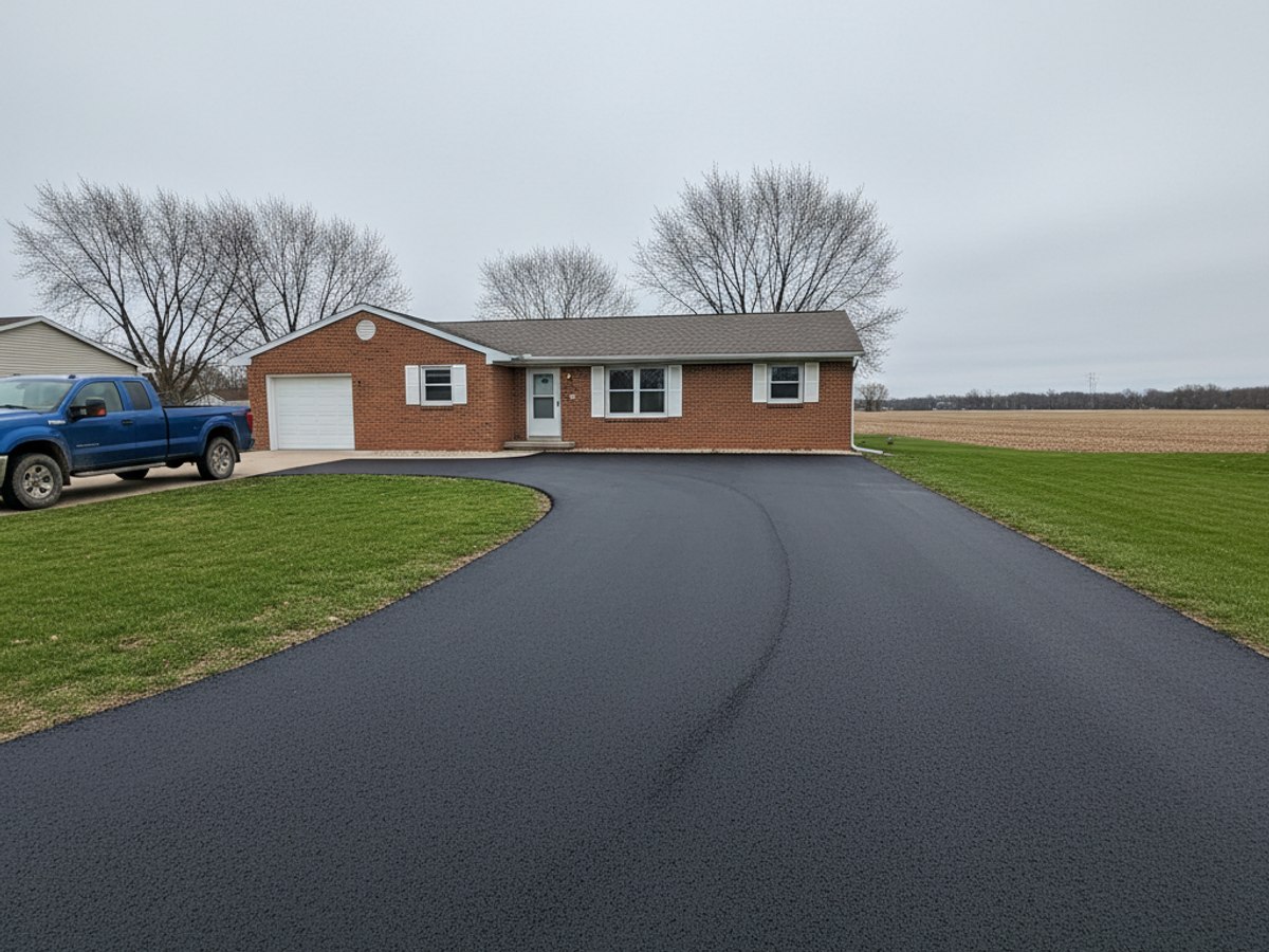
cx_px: 634
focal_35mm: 23
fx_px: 843
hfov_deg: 73.9
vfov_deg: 58.9
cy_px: 476
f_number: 1.8
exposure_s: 1/1807
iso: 611
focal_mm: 6.4
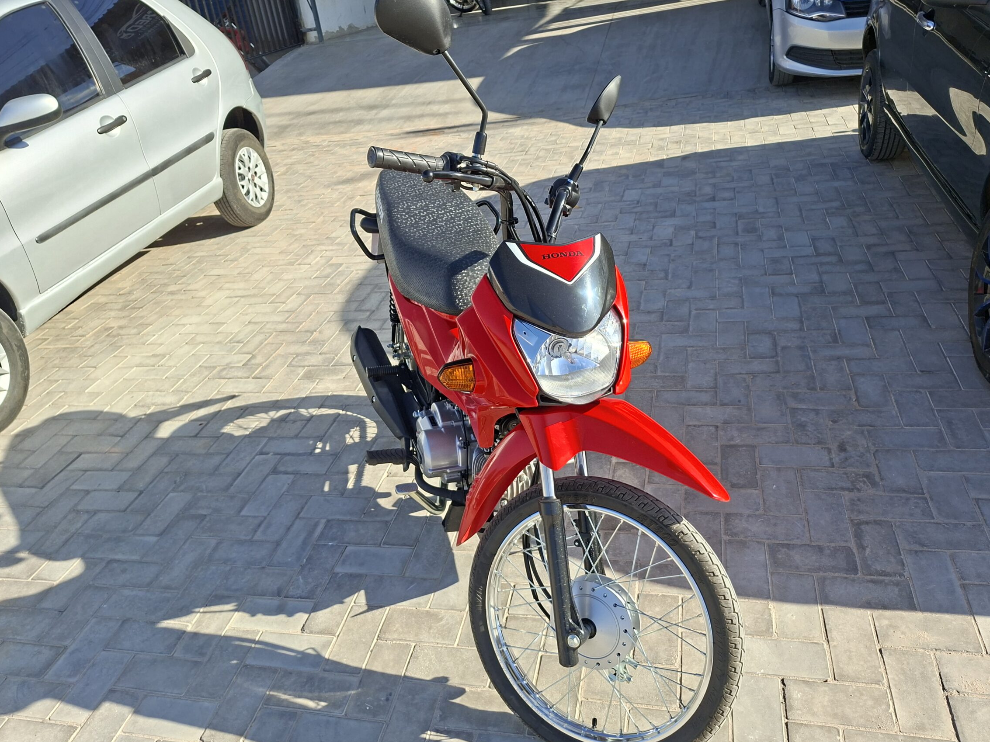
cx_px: 496
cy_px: 363
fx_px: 743
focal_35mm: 26
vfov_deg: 53.0
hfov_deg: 67.3
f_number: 1.8
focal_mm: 5.54
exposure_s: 1/1441
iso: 50
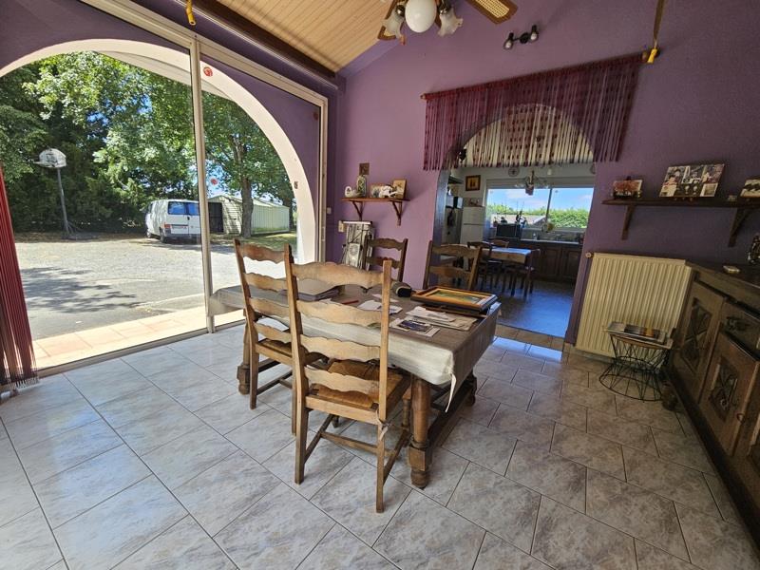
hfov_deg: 106.2
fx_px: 285
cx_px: 380
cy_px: 285
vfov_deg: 89.9
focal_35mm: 13
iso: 50
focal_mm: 2.2
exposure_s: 1/250
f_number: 2.2
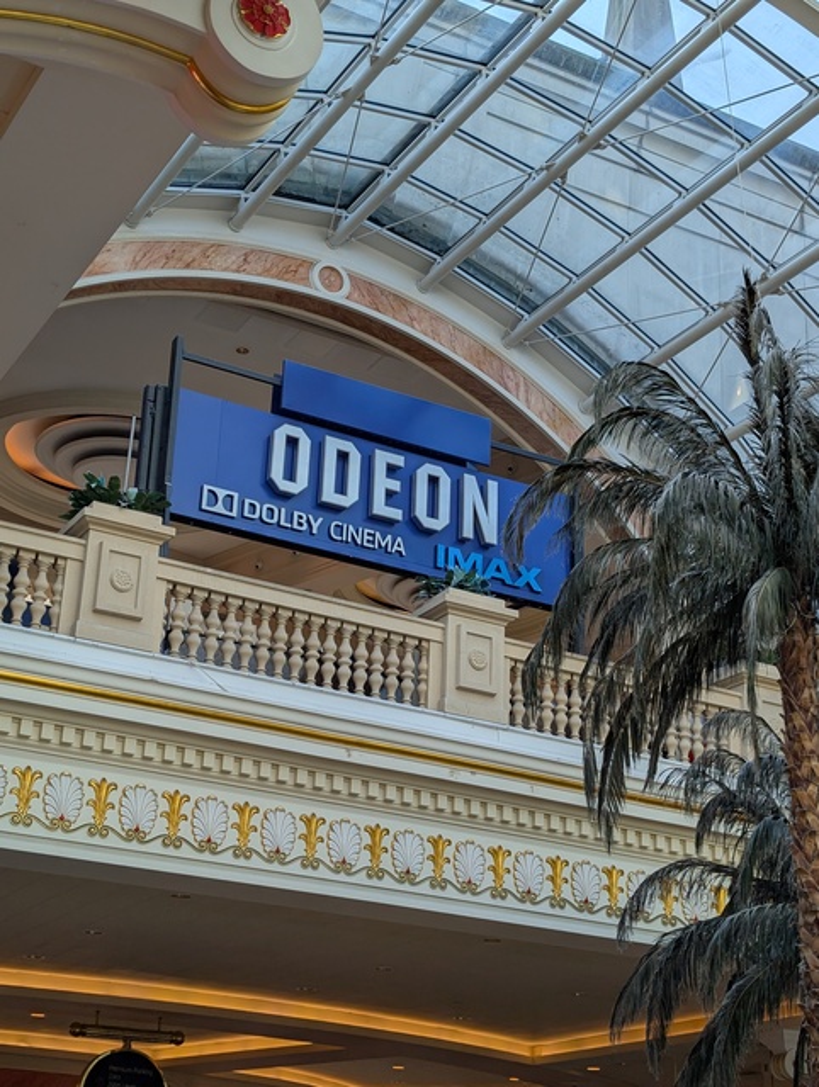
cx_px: 410
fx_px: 1542
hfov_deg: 29.8
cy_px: 544
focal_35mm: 49
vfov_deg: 38.9
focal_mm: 6.9
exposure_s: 1/268
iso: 20
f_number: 1.68
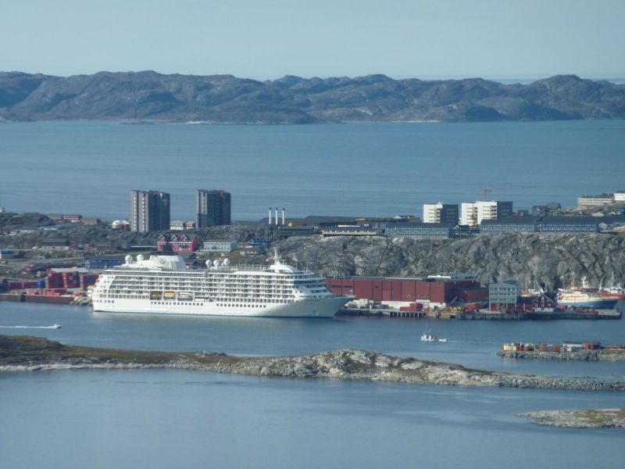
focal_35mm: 300
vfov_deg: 5.0
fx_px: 5417
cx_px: 312
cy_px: 234
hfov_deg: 6.6
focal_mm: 49.2
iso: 80
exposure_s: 1/500
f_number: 5.6
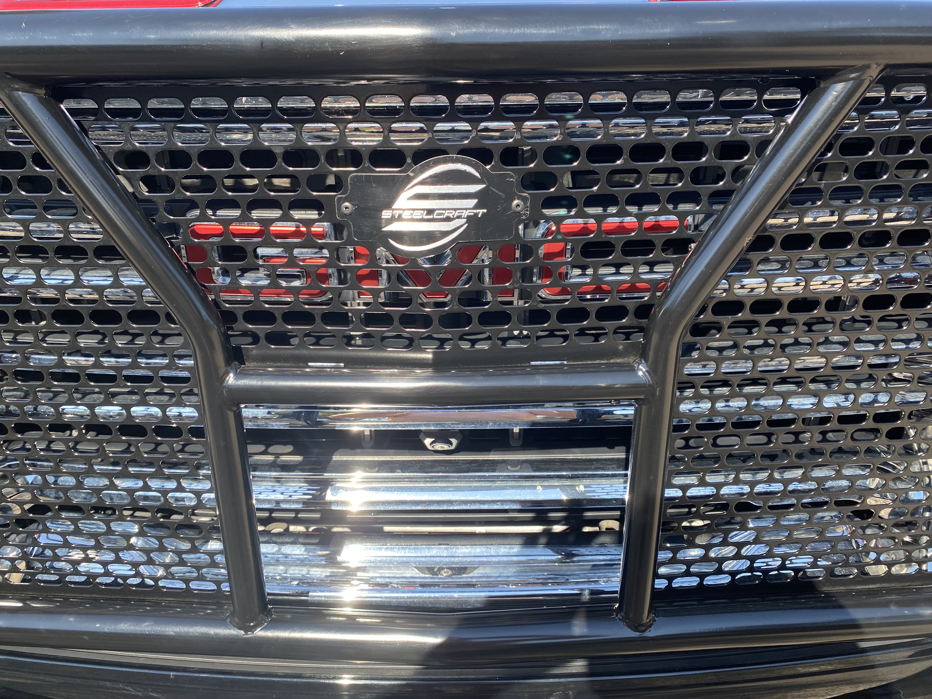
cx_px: 466
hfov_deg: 67.3
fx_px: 700
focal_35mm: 26
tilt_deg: -26.7
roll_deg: +2.0
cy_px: 350
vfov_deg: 53.1
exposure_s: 1/420
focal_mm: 4.25
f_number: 1.8
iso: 32
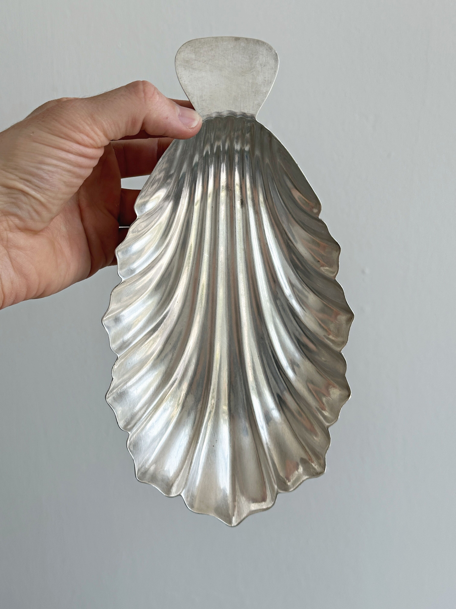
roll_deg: +1.9
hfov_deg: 30.2
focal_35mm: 48
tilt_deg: -13.5
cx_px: 228
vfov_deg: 39.7
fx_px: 844
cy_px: 304
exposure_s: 1/615
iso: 64
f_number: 1.78
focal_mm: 6.86
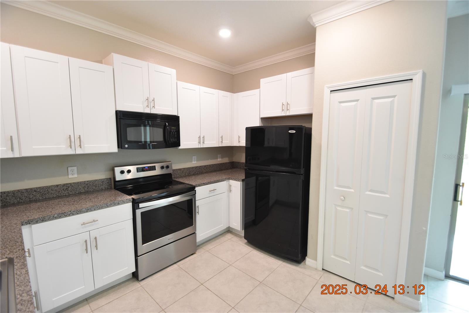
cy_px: 156
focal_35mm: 15
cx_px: 234
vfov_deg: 77.3
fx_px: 195
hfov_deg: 100.4
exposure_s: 1/60
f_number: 3.5
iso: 1100
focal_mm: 10
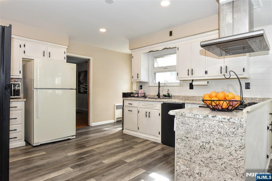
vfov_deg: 57.2
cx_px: 136
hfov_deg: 78.6
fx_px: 166
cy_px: 90
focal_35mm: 22
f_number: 5
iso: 800
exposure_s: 1/100
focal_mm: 22
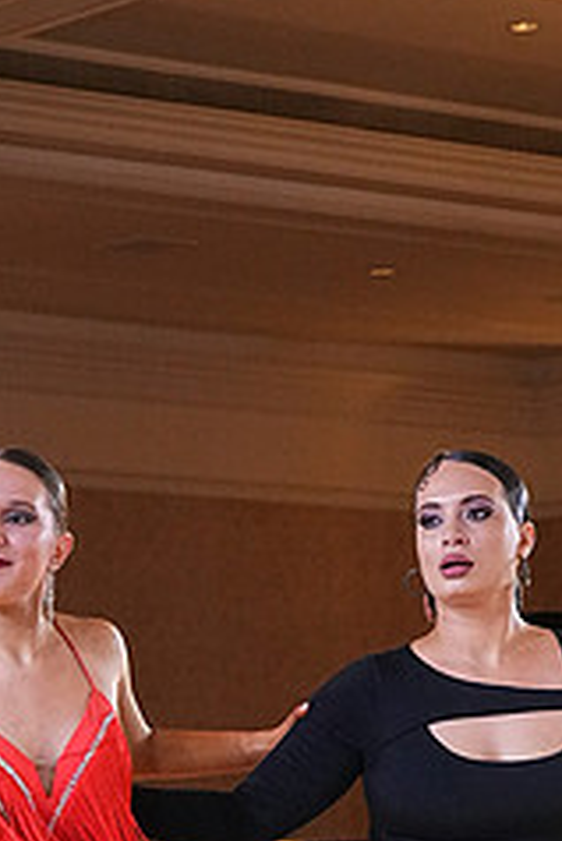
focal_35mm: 168
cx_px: 175
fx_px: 3928
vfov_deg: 12.0
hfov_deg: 8.2
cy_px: 1000
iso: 5000
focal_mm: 46
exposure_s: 1/200
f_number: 6.3
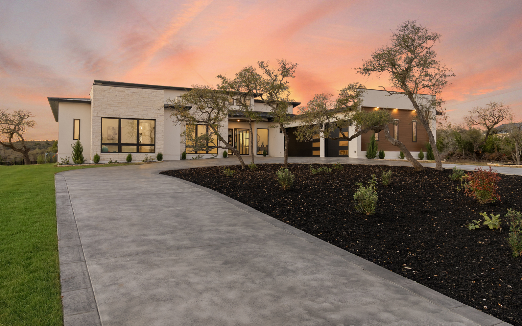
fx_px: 370
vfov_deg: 47.6
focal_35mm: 26
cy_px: 154
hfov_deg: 70.4
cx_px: 263
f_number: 8
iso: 500
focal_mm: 17
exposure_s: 1/6
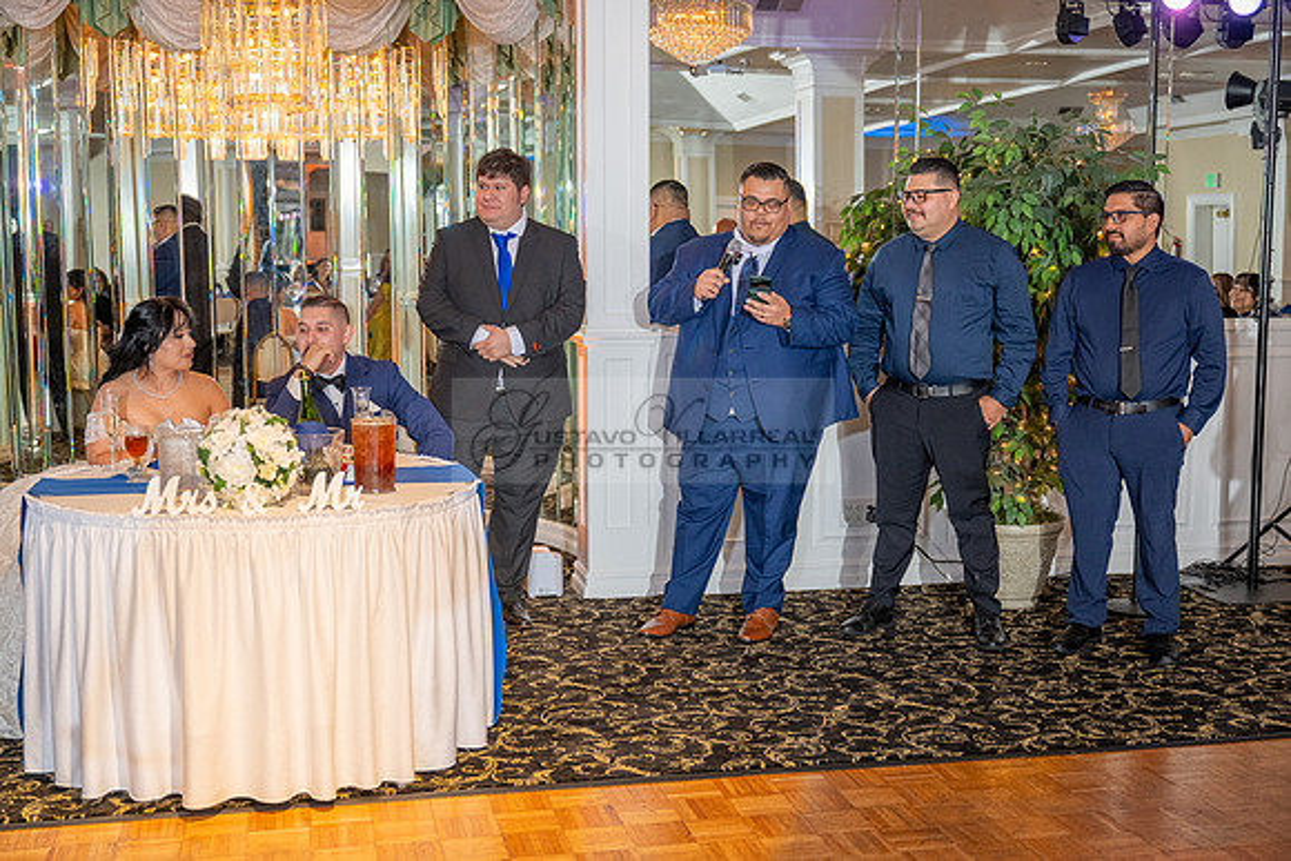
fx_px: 1542
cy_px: 430
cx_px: 646
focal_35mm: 43
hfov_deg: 45.4
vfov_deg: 31.2
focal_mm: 43
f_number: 2.8
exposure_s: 1/160
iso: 640
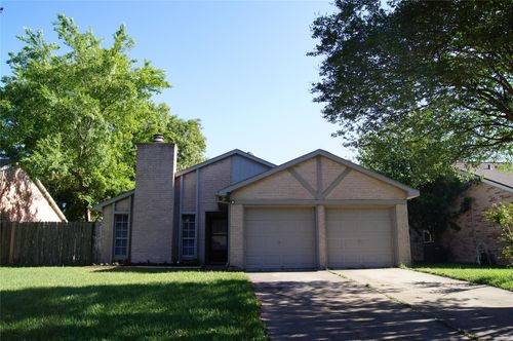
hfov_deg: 67.4
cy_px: 170
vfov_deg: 47.8
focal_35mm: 27
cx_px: 256
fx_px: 384
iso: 100
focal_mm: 18
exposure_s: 1/50
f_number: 11
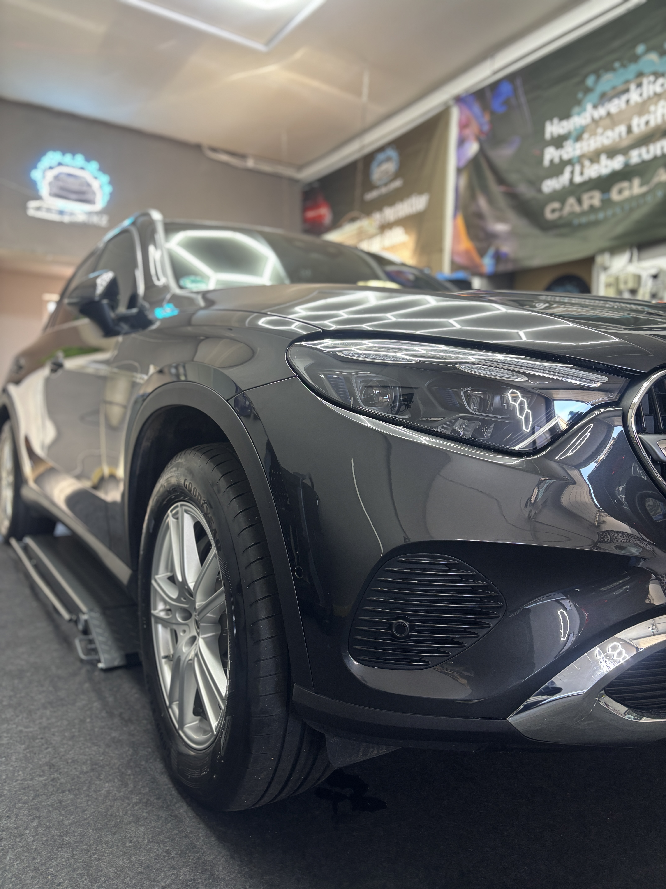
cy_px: 444
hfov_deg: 53.1
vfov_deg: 67.3
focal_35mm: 26
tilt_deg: -1.0
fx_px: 667
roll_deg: -0.5
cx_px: 333
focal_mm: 5.96
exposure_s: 1/50
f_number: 1.6
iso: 125
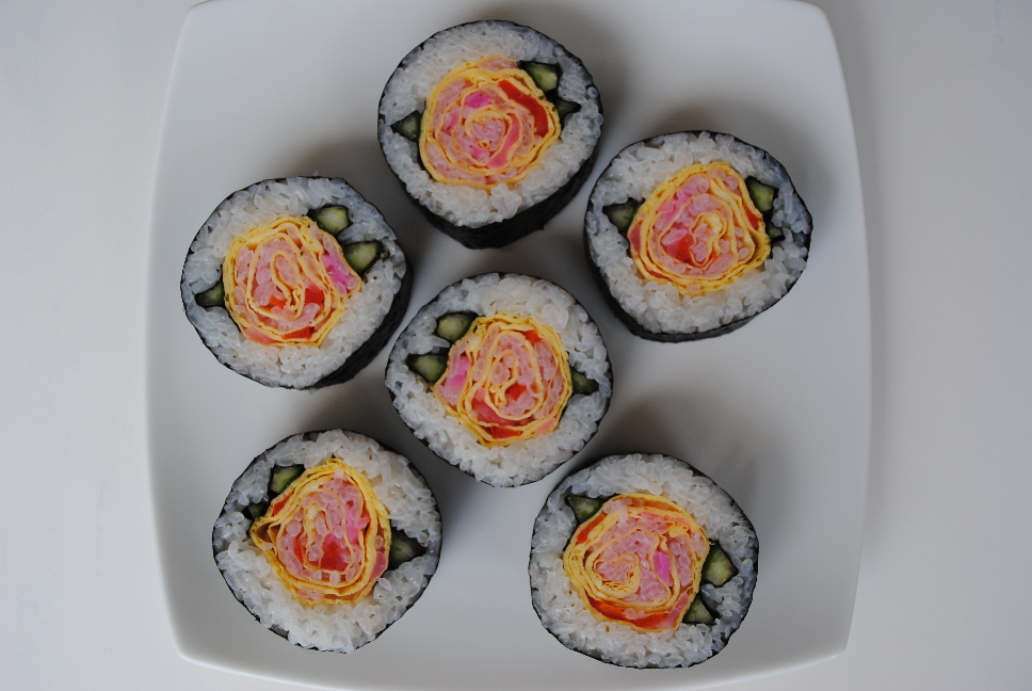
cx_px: 516
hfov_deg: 57.2
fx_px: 947
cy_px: 346
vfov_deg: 40.1
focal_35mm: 33
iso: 125
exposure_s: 1/125
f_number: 5.6
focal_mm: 22
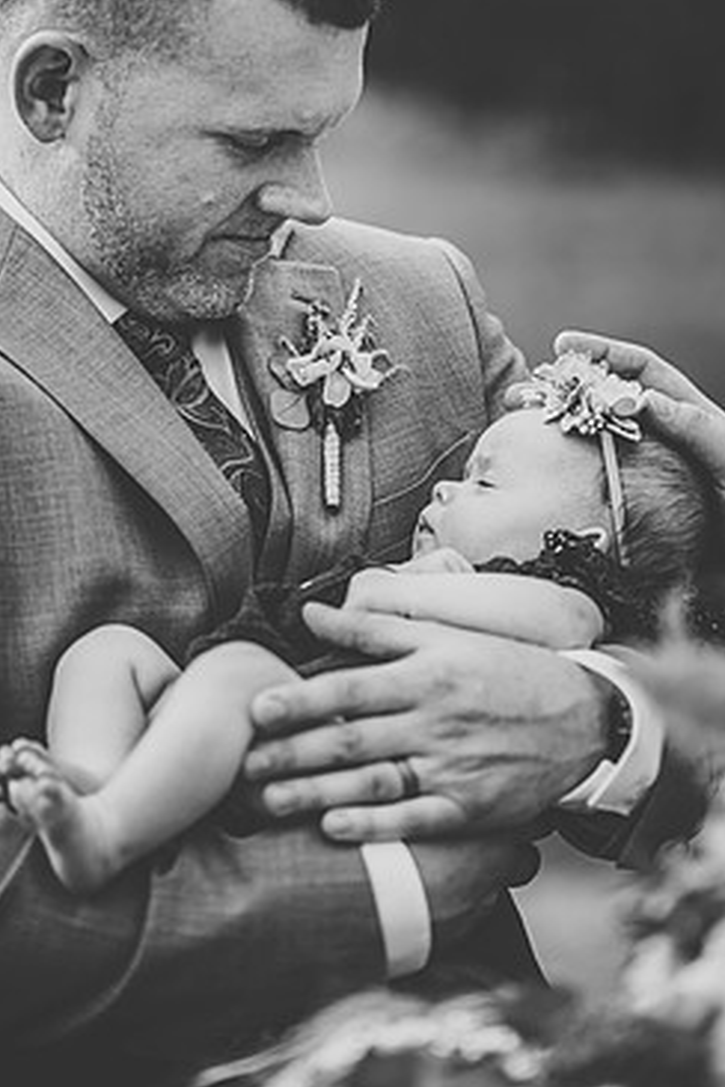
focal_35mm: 150
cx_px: 342
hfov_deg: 9.1
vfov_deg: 13.7
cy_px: 422
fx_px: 4531
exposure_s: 1/1600
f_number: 2.8
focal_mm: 122
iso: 200
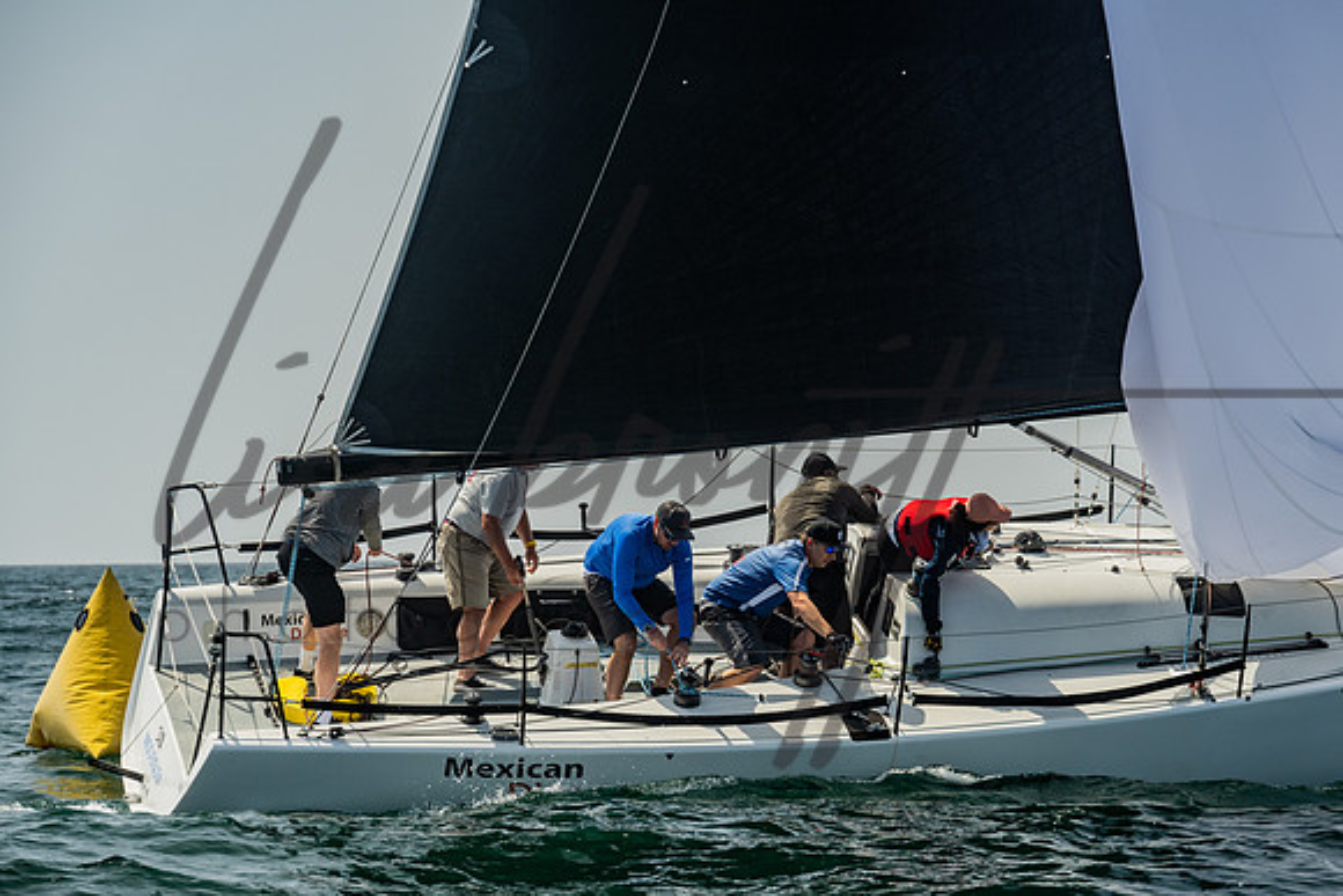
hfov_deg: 14.9
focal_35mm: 138
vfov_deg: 9.9
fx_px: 5148
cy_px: 519
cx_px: 736
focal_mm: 115
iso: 320
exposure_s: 1/640
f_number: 6.3
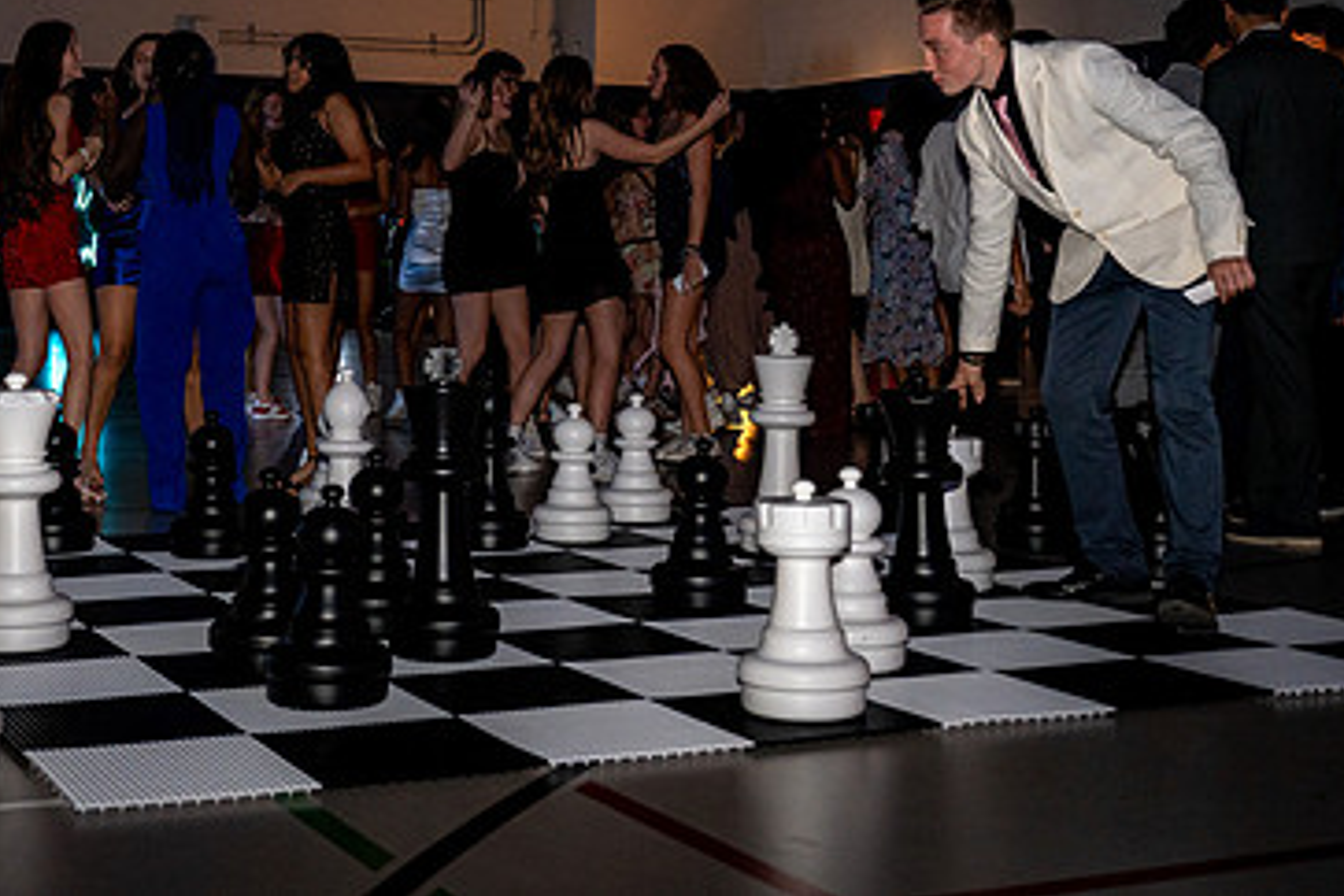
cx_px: 504
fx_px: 2091
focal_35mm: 56
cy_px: 183
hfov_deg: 35.4
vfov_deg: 23.8
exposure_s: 1/80
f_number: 4
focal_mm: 35
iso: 1250
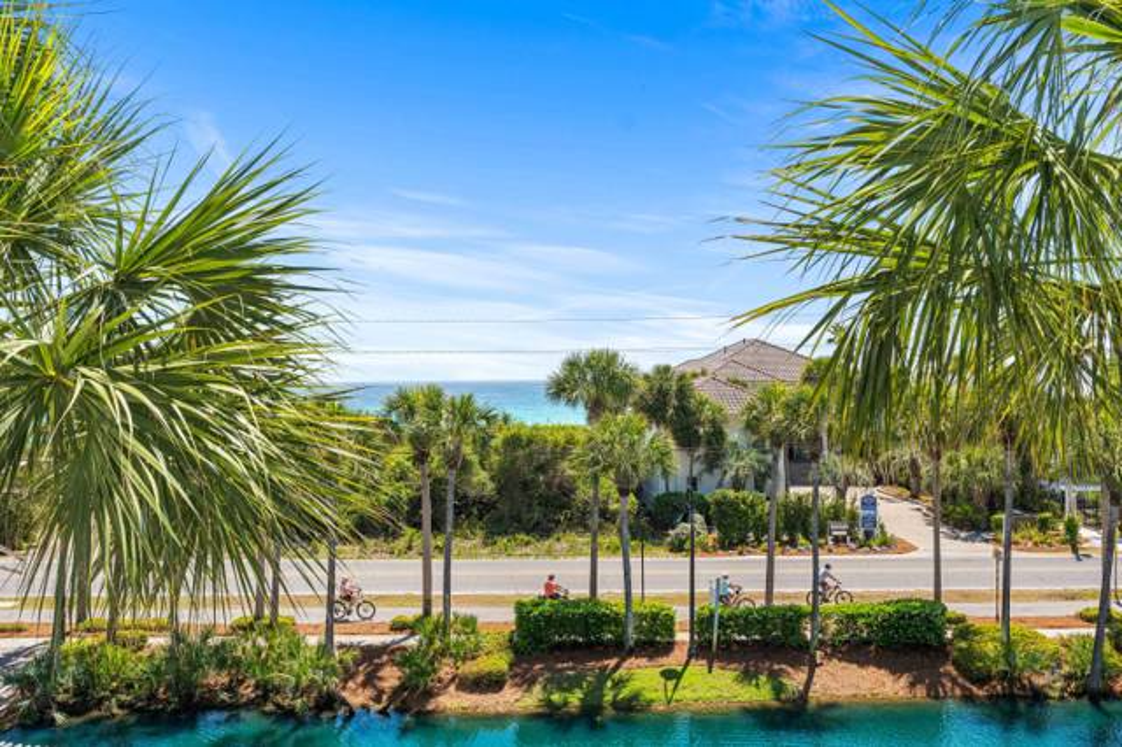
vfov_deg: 40.2
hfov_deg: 57.5
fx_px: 1022
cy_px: 374
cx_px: 561
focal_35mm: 33
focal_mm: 32.8
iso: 200
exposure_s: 1/250
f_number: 8
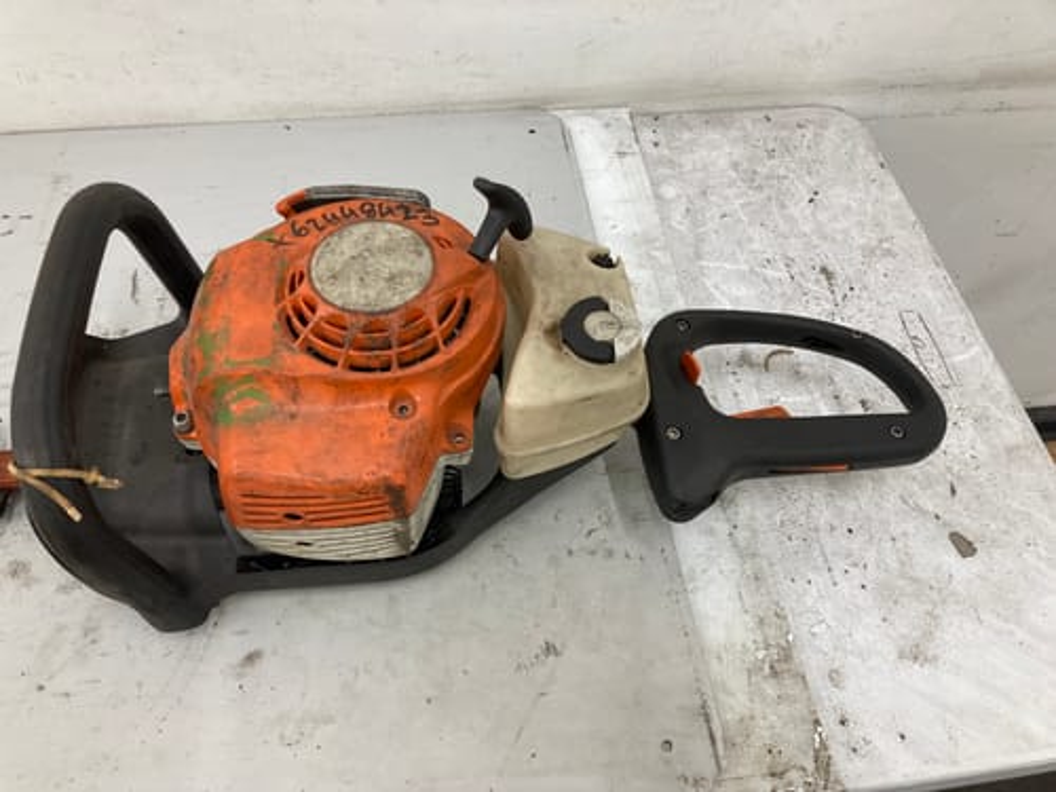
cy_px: 396
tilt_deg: -57.9
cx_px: 528
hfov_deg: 63.4
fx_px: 854
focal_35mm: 28
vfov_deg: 49.7
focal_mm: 3.99
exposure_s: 1/100
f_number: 1.8
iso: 80
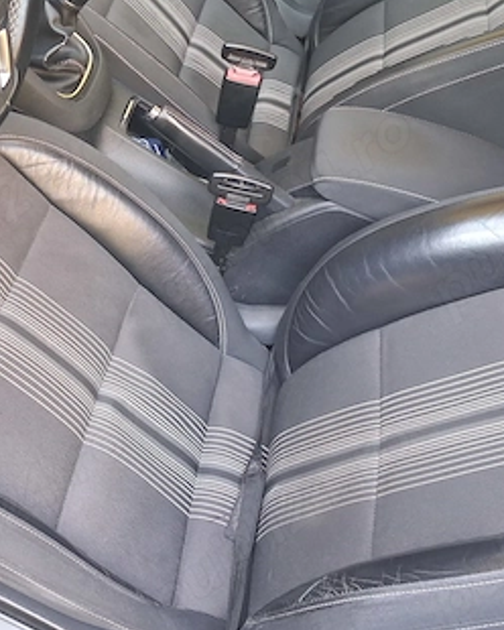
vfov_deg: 36.4
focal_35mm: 51
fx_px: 951
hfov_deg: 29.3
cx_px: 136
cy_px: 234
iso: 500
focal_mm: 4
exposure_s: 1/33
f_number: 1.8
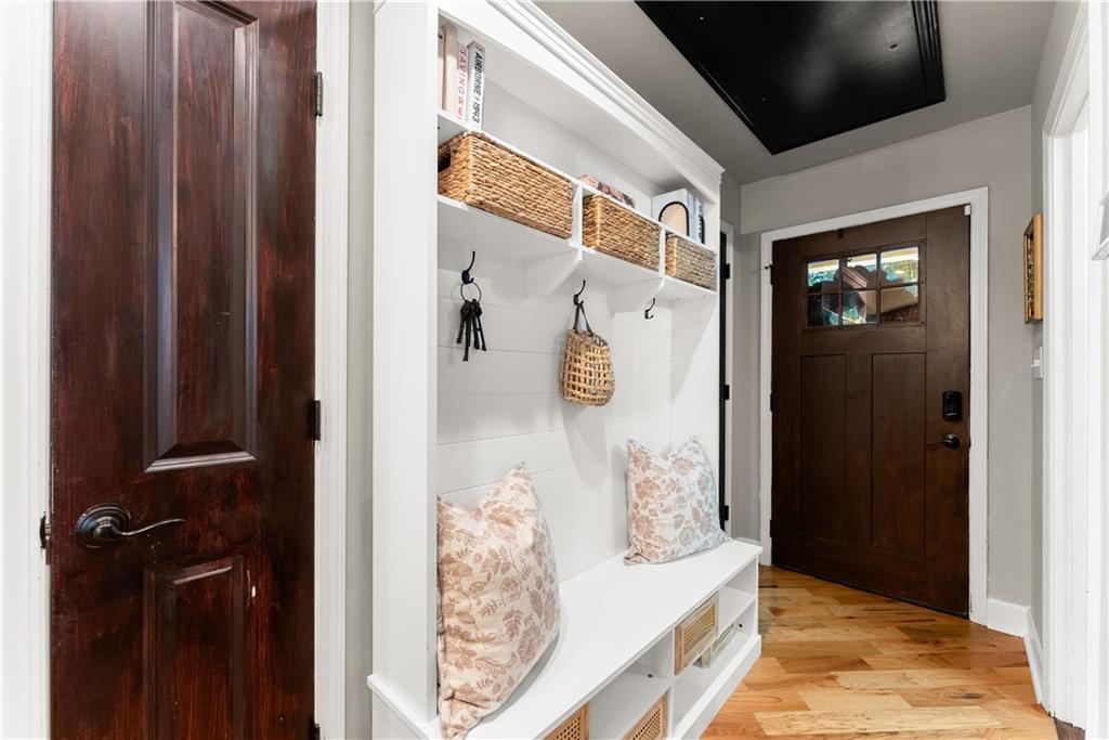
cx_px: 554
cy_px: 370
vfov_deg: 81.2
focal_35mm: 14
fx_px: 431
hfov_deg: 104.2
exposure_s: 1/4
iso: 800
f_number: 7.1
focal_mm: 14
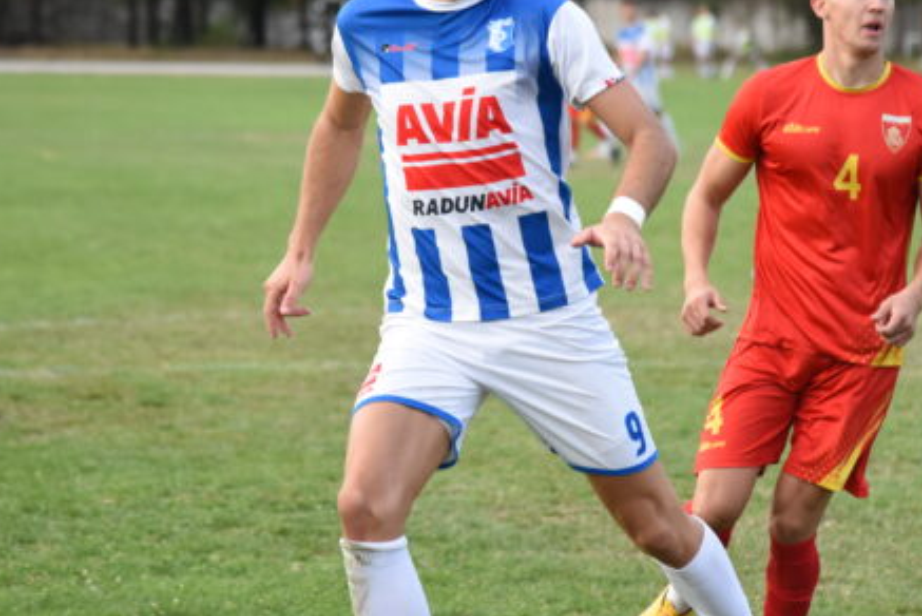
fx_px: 4895
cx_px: 464
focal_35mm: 191
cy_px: 231
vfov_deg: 7.2
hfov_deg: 10.8
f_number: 4
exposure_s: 1/4000
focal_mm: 120
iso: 4000
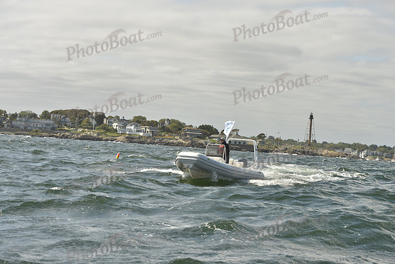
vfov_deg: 16.1
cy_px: 132
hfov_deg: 23.9
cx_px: 198
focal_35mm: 85
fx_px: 933
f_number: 8
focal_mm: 85
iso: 400
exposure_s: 1/1600
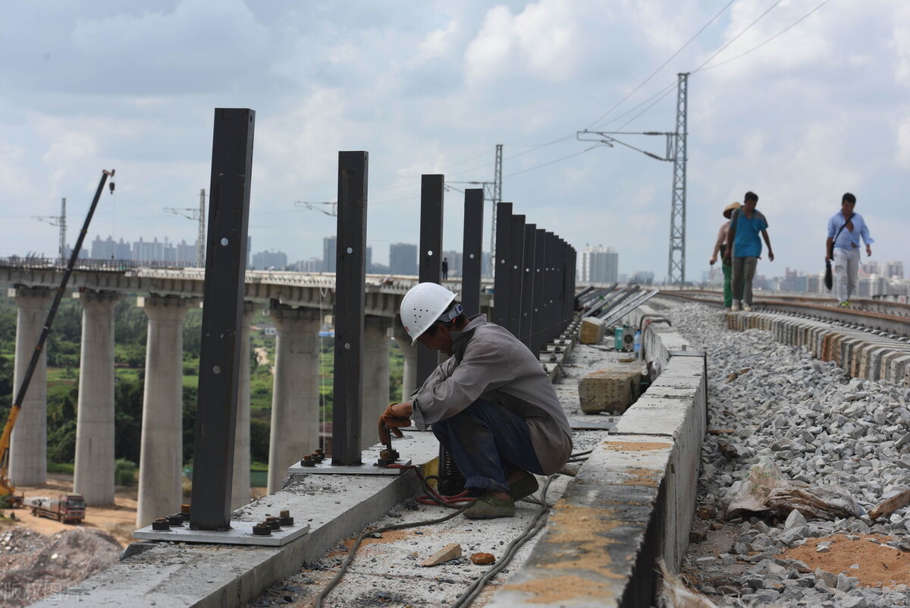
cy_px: 304
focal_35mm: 82
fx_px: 2073
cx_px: 455
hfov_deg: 24.8
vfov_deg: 16.7
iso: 64
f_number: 8
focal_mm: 82
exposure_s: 1/200
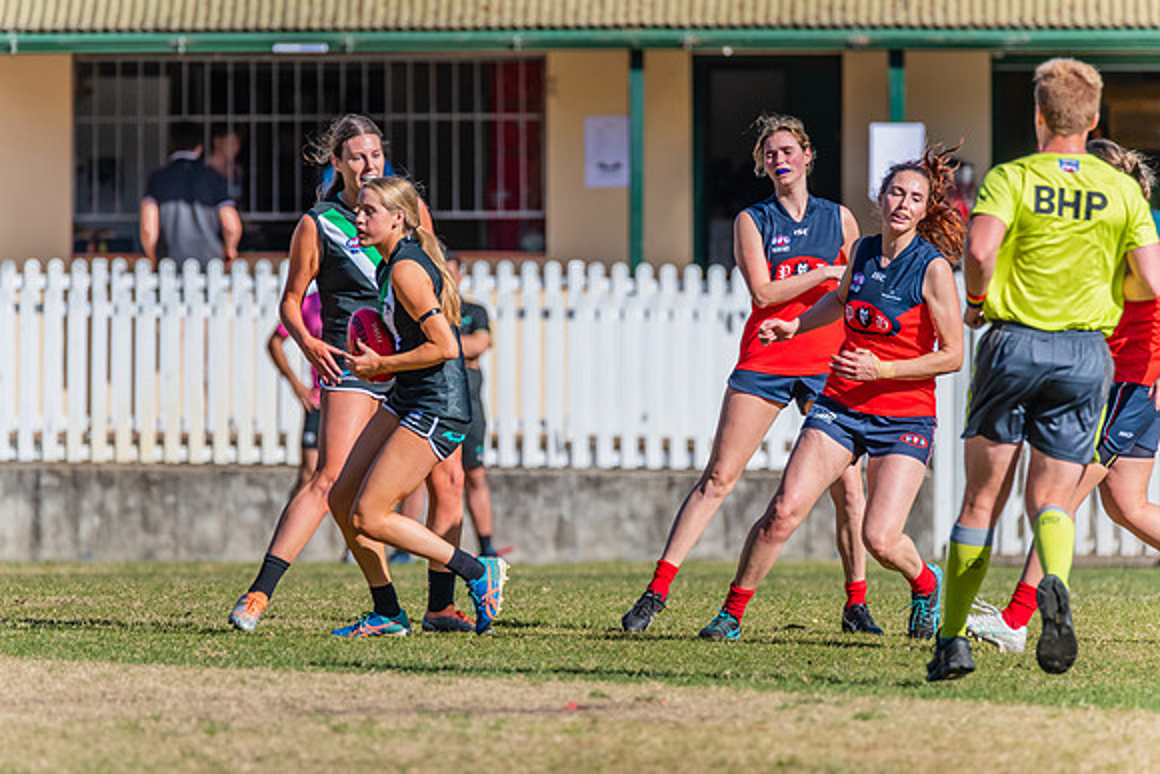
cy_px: 377
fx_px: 20541
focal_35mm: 637
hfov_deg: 3.2
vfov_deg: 2.2
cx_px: 553
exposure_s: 1/1600
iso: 800
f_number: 10
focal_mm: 600
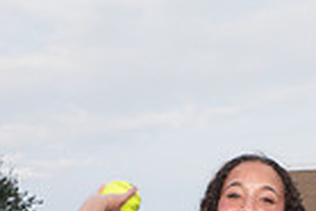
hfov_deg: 15.0
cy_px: 476
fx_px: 1195
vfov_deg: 9.2
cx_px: 211
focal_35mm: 136
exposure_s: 1/320
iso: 320
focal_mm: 42
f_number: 6.3
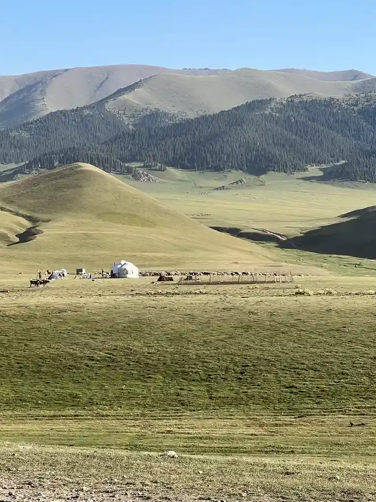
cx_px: 193
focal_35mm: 104
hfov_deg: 14.2
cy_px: 300
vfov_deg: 18.9
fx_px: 1506
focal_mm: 9
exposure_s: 1/497
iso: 32
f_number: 2.8
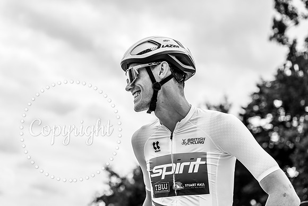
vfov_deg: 19.5
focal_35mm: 70
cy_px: 103
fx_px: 599
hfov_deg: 28.8
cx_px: 154
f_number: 3.5
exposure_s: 1/800
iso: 100
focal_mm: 70
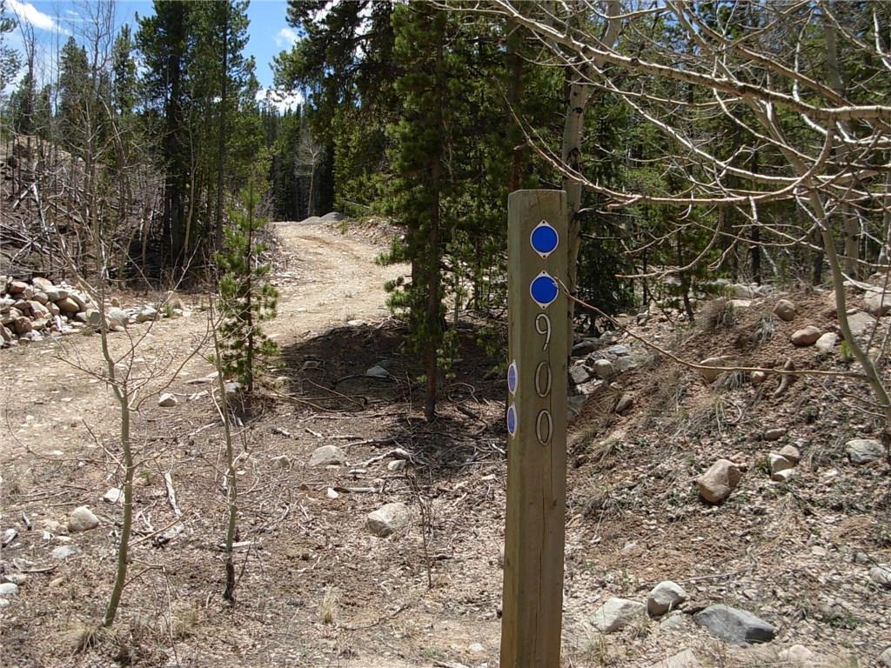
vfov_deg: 37.7
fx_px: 978
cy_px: 334
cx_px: 446
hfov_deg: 49.0
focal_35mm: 38
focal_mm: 6.3
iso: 79
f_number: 2.9
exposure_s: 1/886
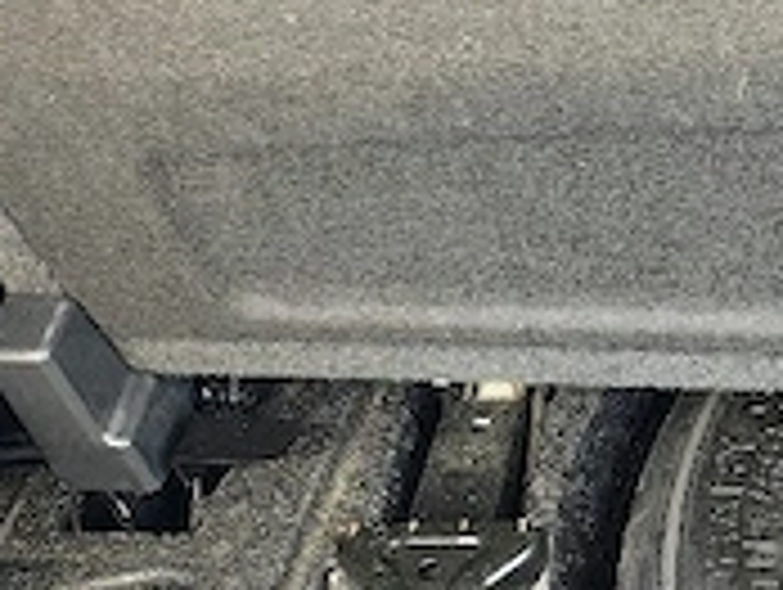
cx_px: 1076
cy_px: 419
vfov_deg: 17.1
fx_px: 1948
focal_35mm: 86
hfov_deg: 20.4
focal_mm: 5.89
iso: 311
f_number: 1.4
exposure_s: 1/60.2
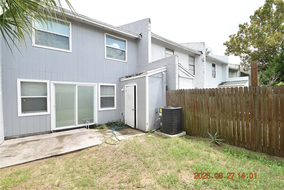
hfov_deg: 100.4
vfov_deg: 77.3
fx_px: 118
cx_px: 142
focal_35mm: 15
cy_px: 95
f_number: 8
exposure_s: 1/250
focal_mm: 10
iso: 200
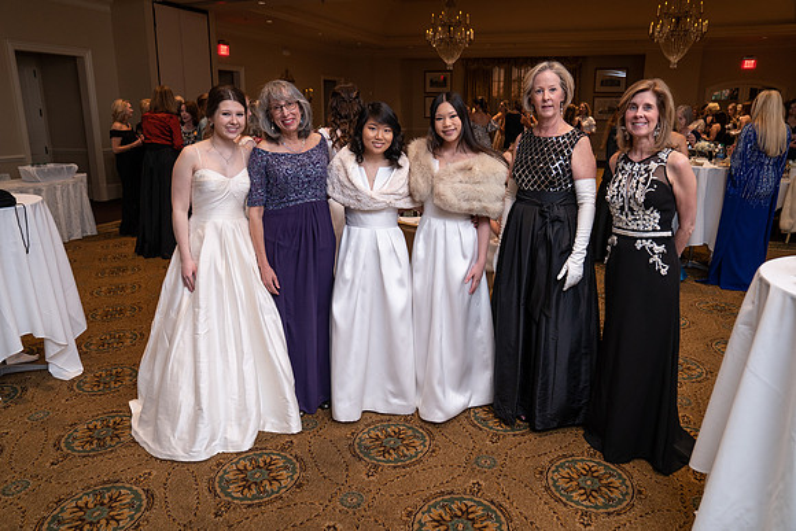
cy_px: 266
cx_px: 398
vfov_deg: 49.6
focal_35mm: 26
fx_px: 575
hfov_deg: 69.4
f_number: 3.5
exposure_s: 1/80
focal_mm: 26
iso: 800
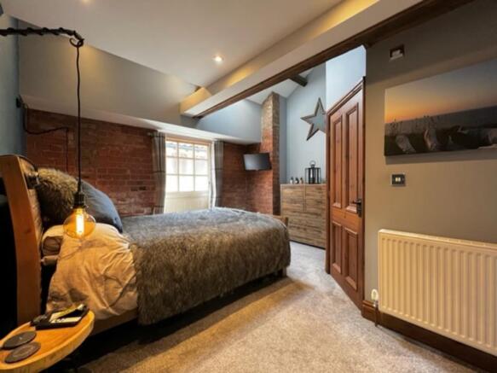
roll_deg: +1.5
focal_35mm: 13
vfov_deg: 89.9
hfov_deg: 106.2
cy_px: 186
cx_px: 248
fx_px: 187
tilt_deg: -1.6
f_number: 1.8
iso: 160
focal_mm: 1.57
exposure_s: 1/50
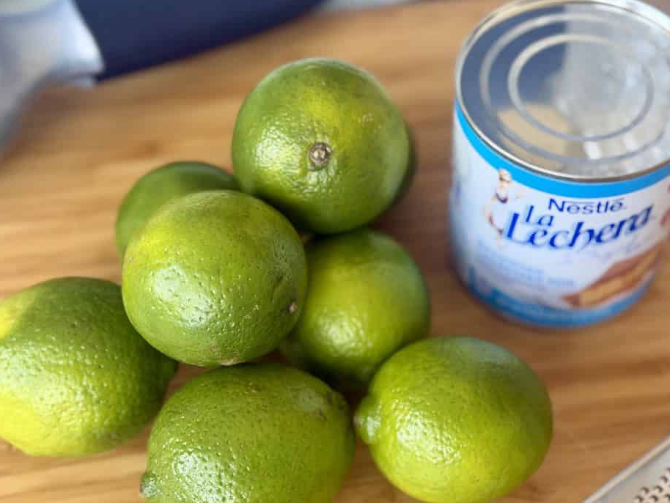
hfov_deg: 30.6
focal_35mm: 63
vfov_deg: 23.3
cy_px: 282
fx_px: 1220
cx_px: 427
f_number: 1.8
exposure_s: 1/60
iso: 100
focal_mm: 6.8
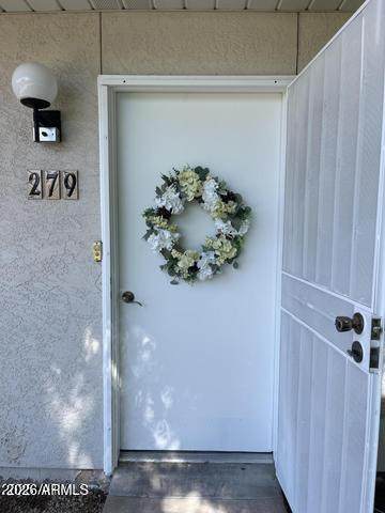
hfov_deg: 54.9
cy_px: 256
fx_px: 371
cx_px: 192
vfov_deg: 69.4
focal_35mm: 25
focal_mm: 5.1
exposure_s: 1/962
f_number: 1.6
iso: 32
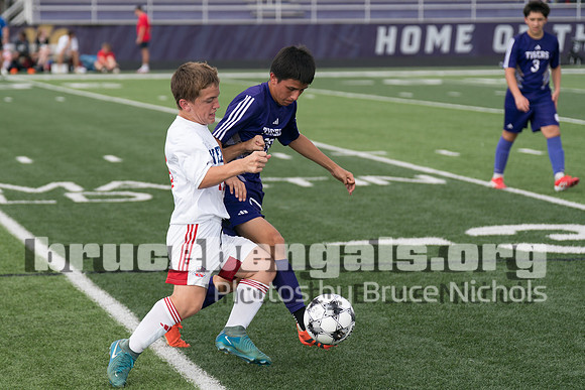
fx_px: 2204
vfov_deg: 10.1
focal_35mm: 136
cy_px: 216
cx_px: 225
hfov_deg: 15.1
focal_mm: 91
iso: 250
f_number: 2.8
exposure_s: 1/2000
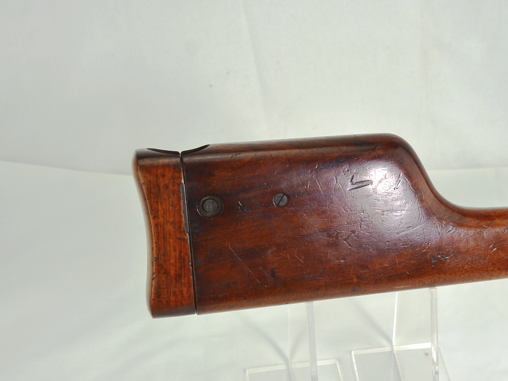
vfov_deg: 24.4
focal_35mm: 60
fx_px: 880
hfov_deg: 31.8
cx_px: 361
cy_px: 236
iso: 200
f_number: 5.6
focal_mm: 28
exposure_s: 1/125
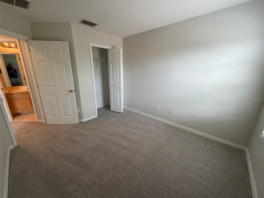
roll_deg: -0.2
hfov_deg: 102.1
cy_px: 99
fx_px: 107
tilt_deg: -16.3
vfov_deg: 85.7
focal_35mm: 14
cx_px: 132
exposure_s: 1/120
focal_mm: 2.22
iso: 200
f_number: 2.2
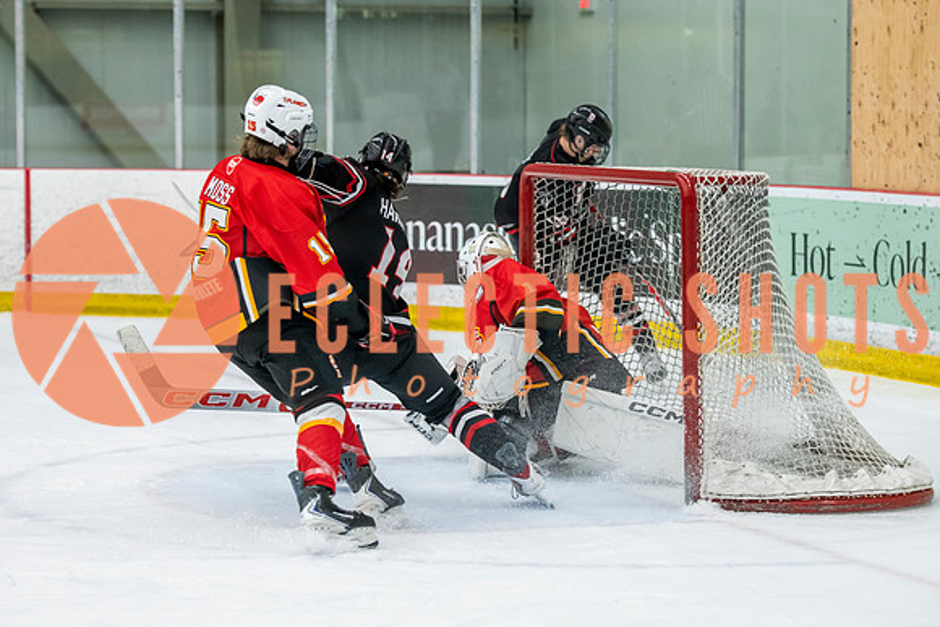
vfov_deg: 9.9
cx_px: 441
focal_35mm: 139
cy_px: 304
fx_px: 3625
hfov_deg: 14.8
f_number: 3.2
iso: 2000
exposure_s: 1/640
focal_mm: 100
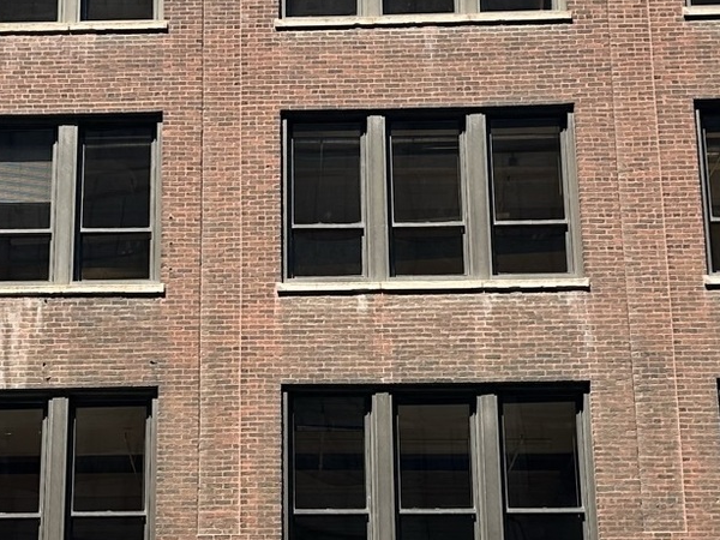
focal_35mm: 80
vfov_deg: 18.3
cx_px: 232
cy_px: 433
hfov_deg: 24.3
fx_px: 1664
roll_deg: -0.1
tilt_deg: +16.6
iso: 80
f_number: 1.78
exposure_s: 1/1664
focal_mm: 6.86
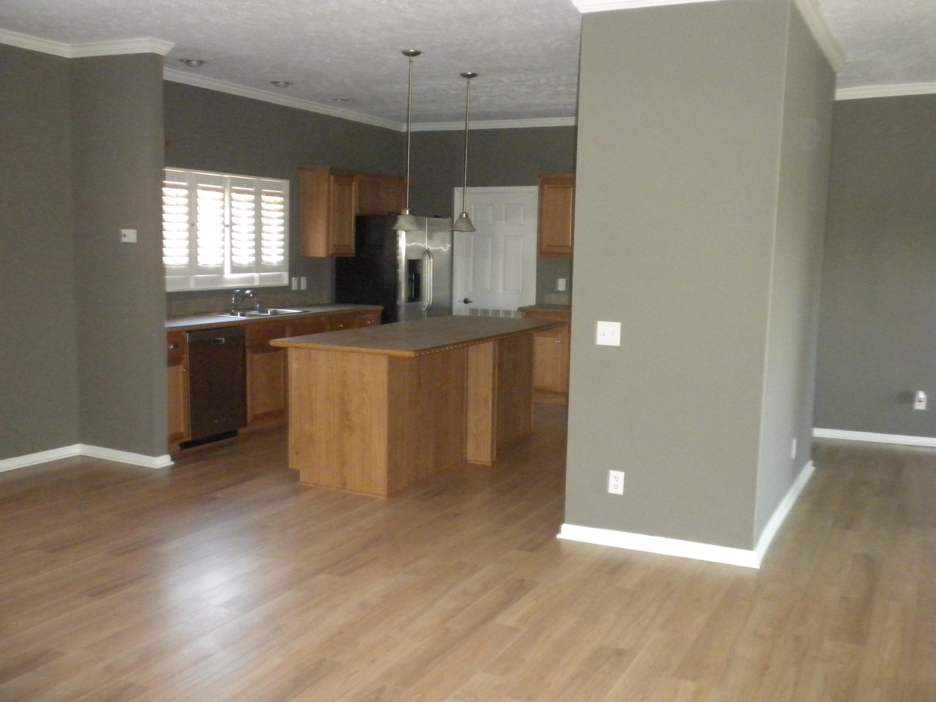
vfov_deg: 38.7
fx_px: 1000
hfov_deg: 50.1
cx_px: 468
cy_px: 351
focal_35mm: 37
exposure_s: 1/30
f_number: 3.5
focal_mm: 6.6
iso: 800
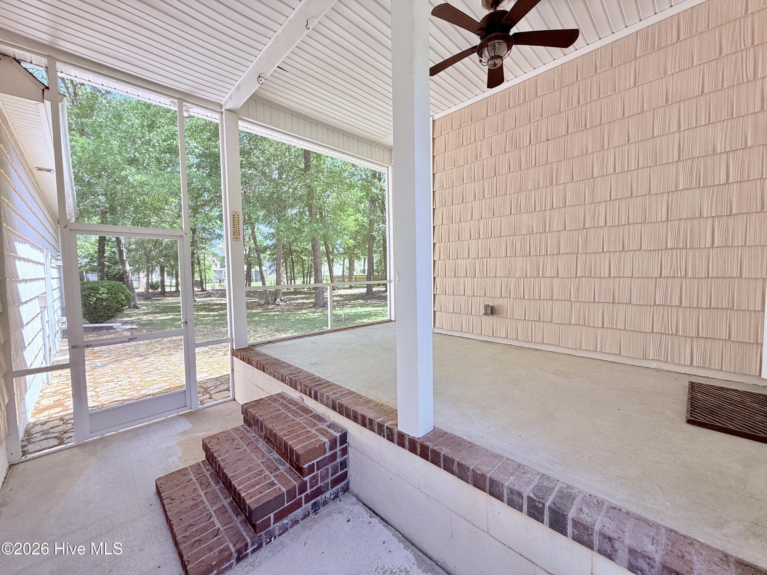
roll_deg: +0.5
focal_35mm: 14
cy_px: 288
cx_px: 384
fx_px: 310
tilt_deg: -2.3
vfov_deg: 85.7
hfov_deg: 102.1
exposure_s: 1/133
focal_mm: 2.22
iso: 64
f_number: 2.2
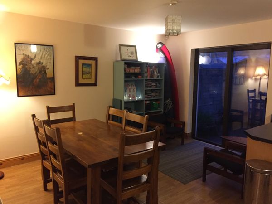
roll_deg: -0.2
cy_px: 102
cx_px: 136
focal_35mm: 29
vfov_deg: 48.2
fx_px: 228
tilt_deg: -8.2
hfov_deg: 61.7
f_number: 2.2
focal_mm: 4.15
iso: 250
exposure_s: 1/17
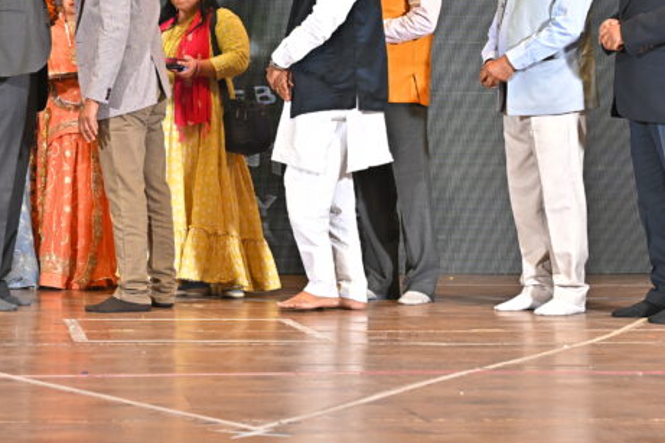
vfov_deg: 16.6
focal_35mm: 80
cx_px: 111
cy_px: -12
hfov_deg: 24.9
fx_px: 1477
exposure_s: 1/200
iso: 160
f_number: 4.5
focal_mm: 36
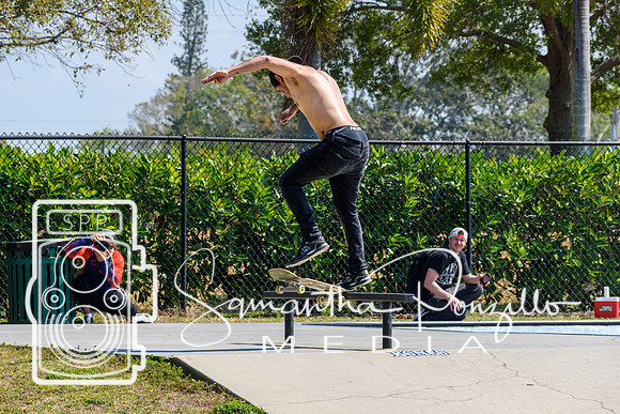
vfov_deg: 7.0
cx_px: 310
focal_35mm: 195
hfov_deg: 10.5
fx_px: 3359
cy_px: 207
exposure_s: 1/800
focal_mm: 130
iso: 200
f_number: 7.1
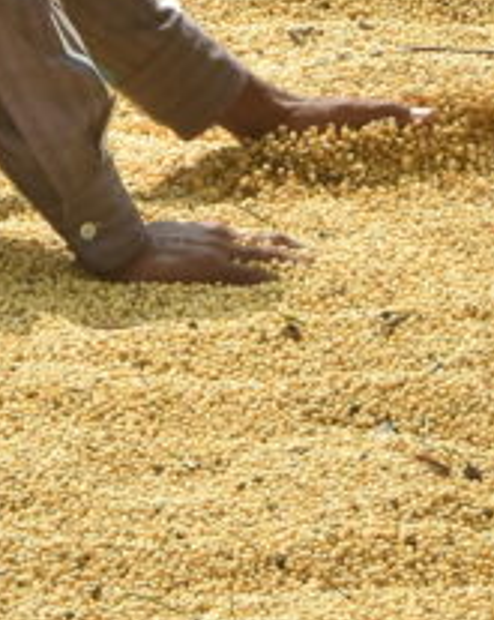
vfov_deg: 2.0
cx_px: 180
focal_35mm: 981
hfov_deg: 1.6
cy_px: -114
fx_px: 17968
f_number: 13
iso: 250
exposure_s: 1/320
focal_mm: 120
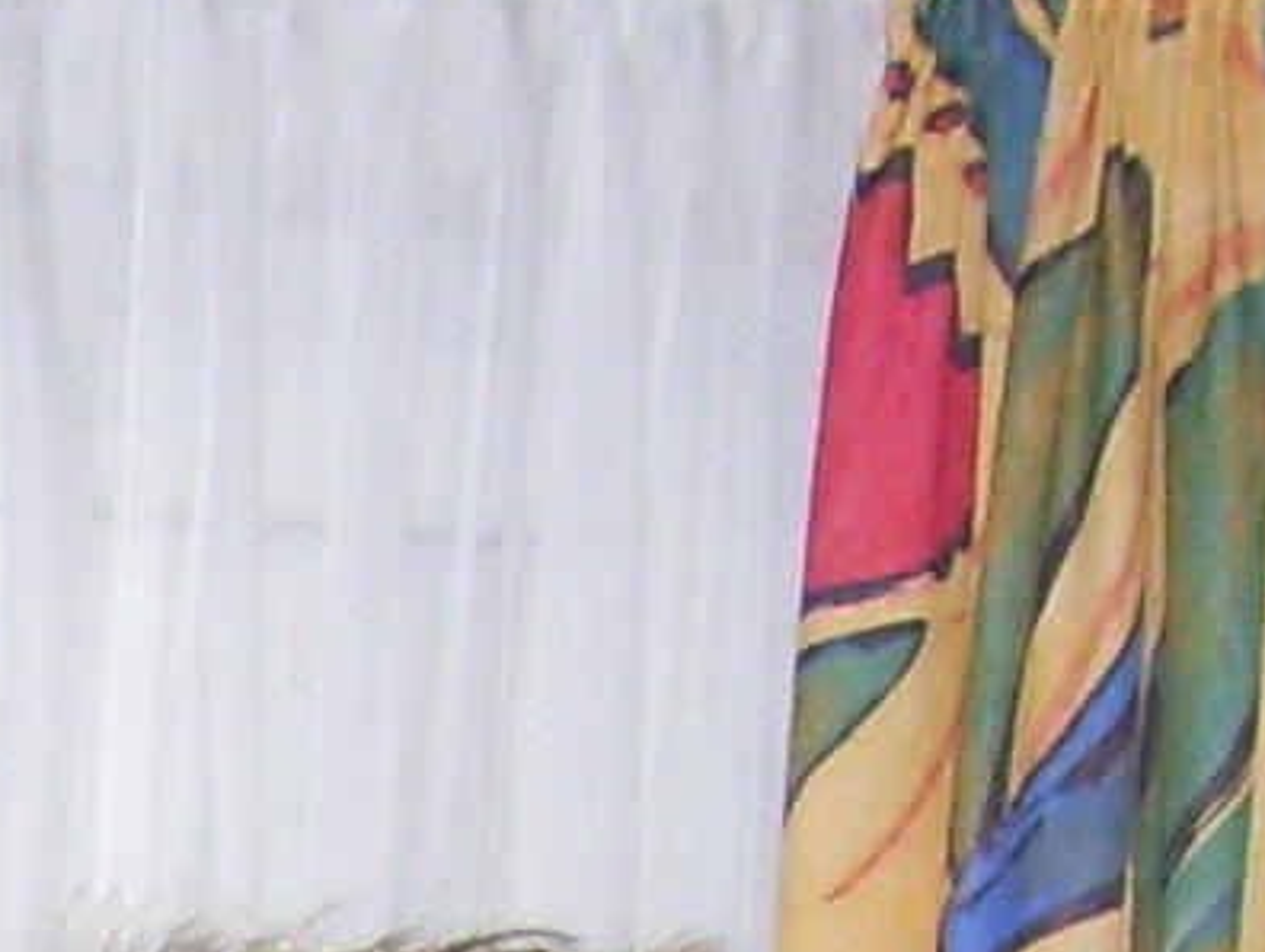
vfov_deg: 5.3
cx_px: -1108
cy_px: 3383
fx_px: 9476
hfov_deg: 7.4
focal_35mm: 259
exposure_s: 1/60
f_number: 2.7
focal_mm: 6
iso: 160
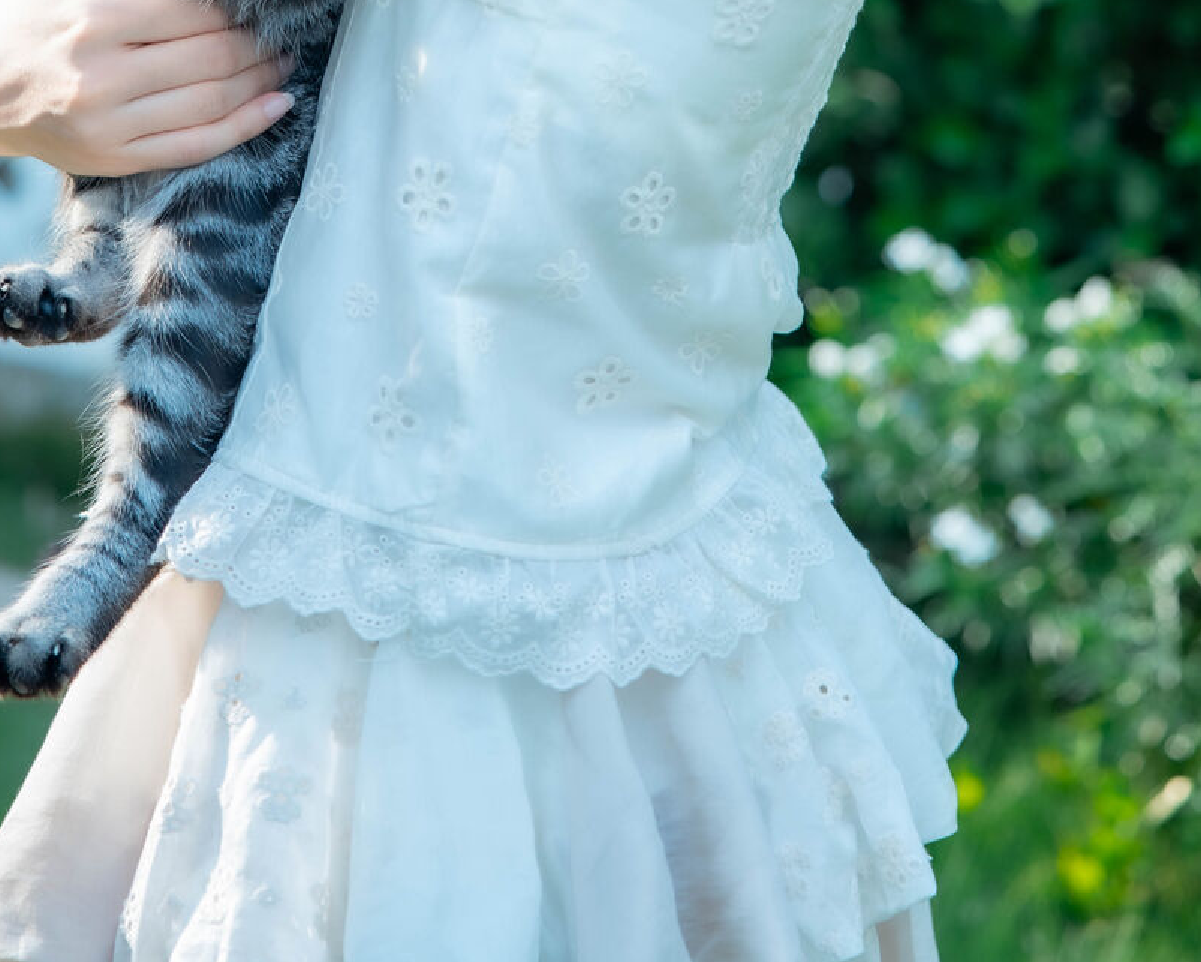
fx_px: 4266
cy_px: -324
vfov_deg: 12.4
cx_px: 595
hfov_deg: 16.0
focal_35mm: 120
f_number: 2.8
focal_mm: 57
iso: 200
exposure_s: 1/160
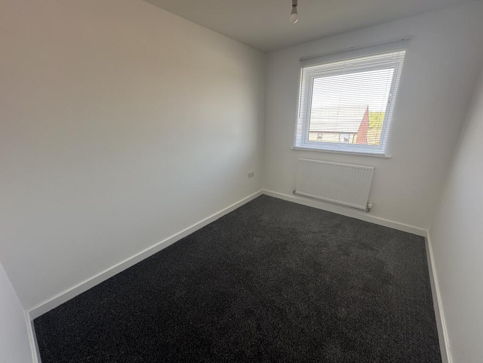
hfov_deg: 102.1
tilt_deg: -18.0
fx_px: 195
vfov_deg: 85.7
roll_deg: +1.6
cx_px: 242
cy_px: 182
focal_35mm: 14
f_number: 2.2
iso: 64
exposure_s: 1/99
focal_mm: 2.22
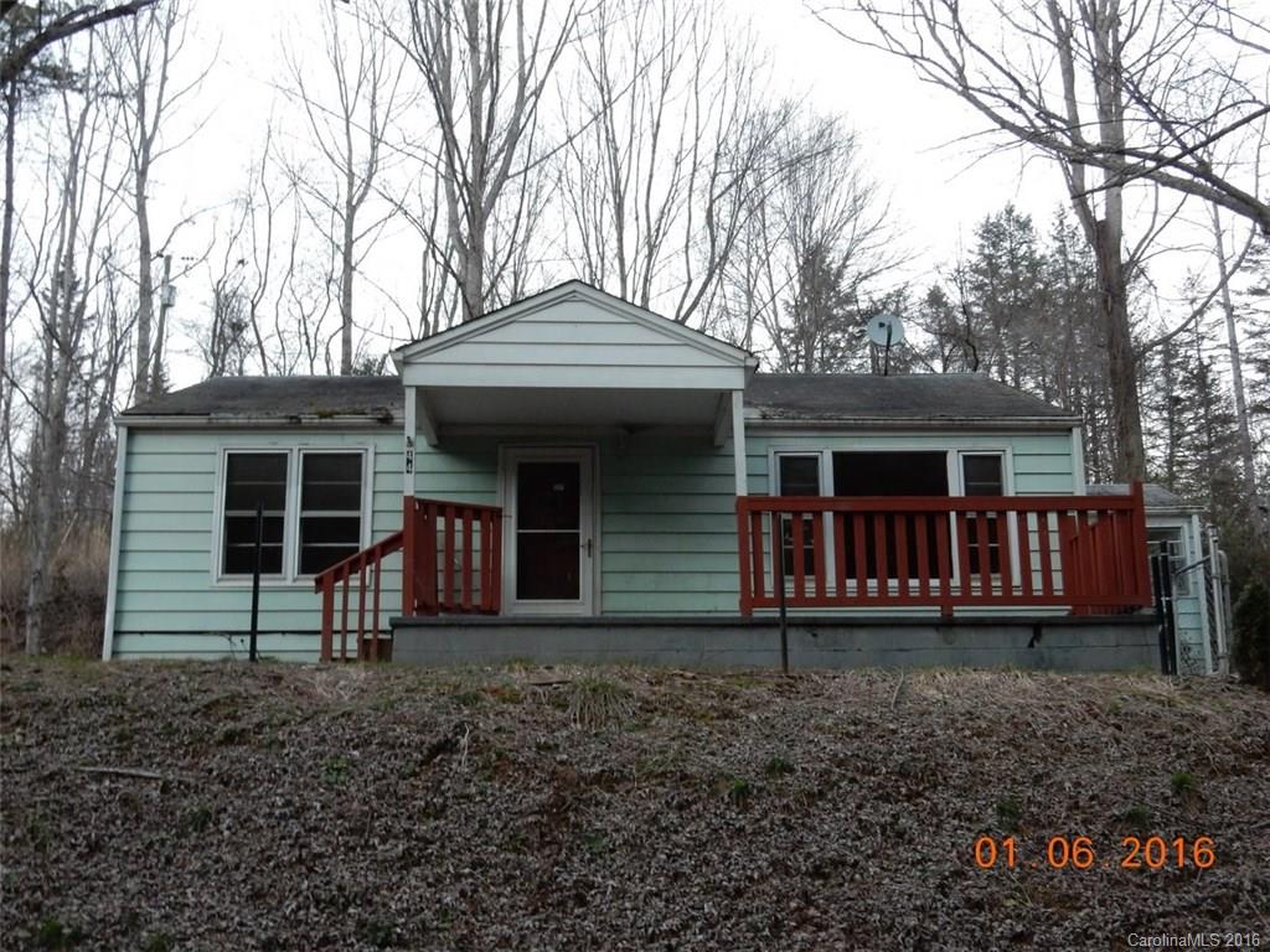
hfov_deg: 43.9
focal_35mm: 43
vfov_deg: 33.6
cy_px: 476
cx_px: 635
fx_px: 1578
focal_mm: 7.6
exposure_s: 1/15
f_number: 4.2
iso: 400
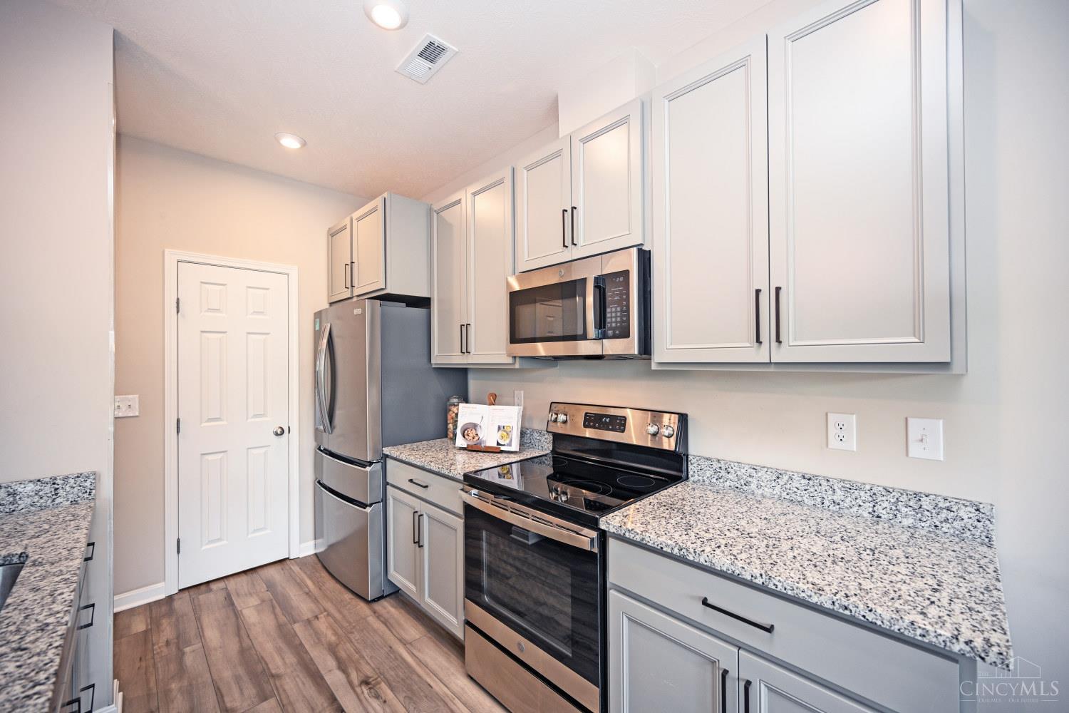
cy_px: 356
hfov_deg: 104.3
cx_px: 534
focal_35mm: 14
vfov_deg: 81.2
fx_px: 416
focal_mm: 14
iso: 360
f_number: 4
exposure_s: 1/60
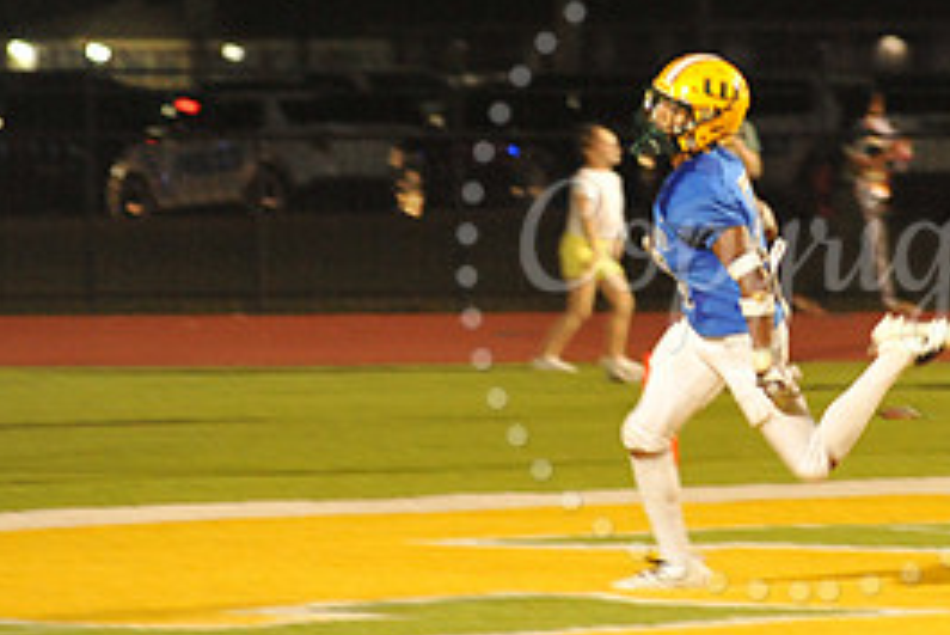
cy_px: 255
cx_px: 799
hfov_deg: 4.7
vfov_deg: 3.2
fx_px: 11538
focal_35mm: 437
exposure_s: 1/200
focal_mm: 200
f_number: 4.5
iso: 5000
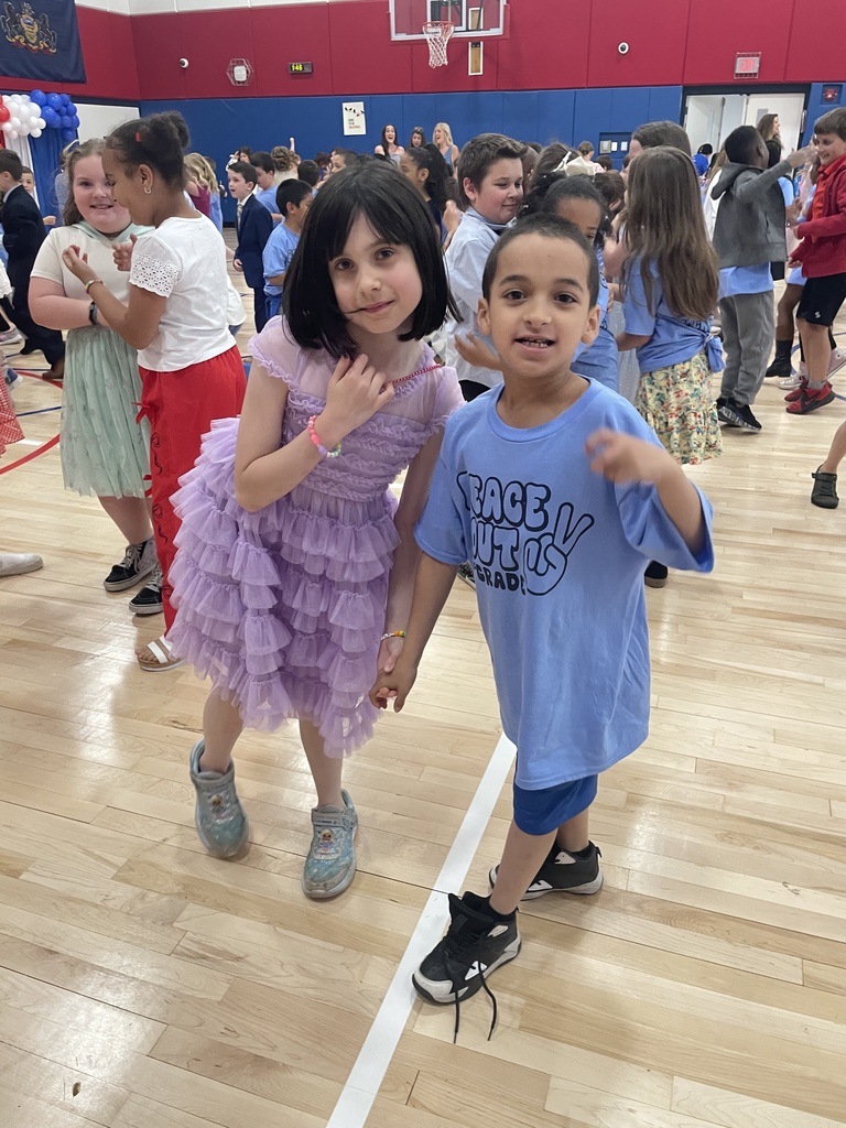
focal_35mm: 26
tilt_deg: -23.6
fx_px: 847
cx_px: 423
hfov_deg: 53.1
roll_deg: +1.6
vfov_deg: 67.3
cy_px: 564
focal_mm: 4.2
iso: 200
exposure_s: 1/60
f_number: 1.6
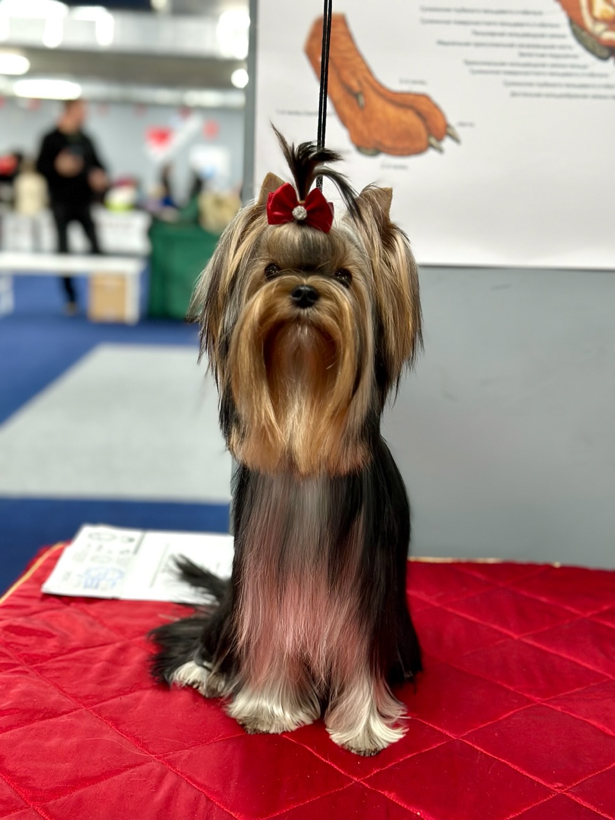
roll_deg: -2.0
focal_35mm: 48
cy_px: 410
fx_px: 1137
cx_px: 308
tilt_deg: -11.3
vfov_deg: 39.7
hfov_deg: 30.3
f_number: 1.78
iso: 200
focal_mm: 6.86
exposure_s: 1/50
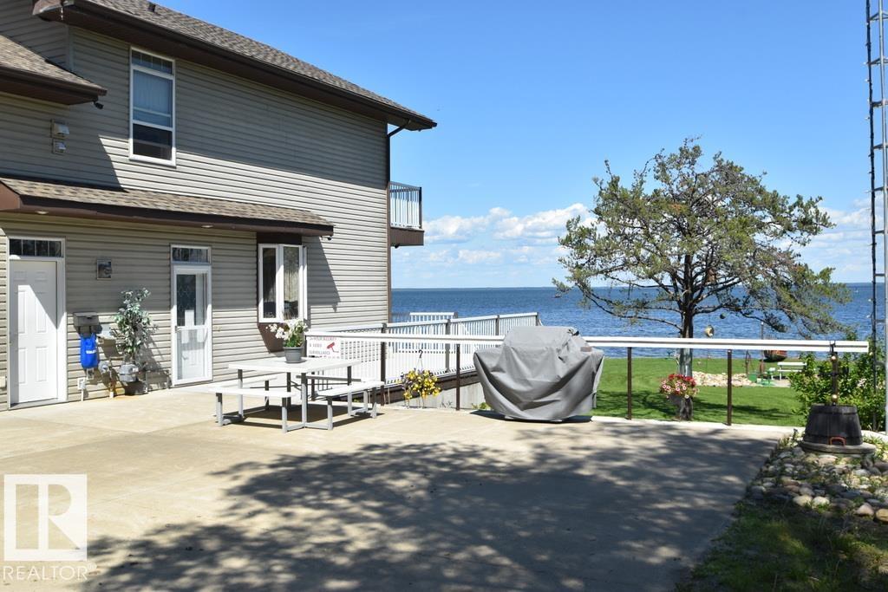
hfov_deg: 53.1
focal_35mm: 36
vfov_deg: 36.9
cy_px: 296
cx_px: 444
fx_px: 888
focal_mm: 24
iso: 200
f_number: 10
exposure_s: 1/400
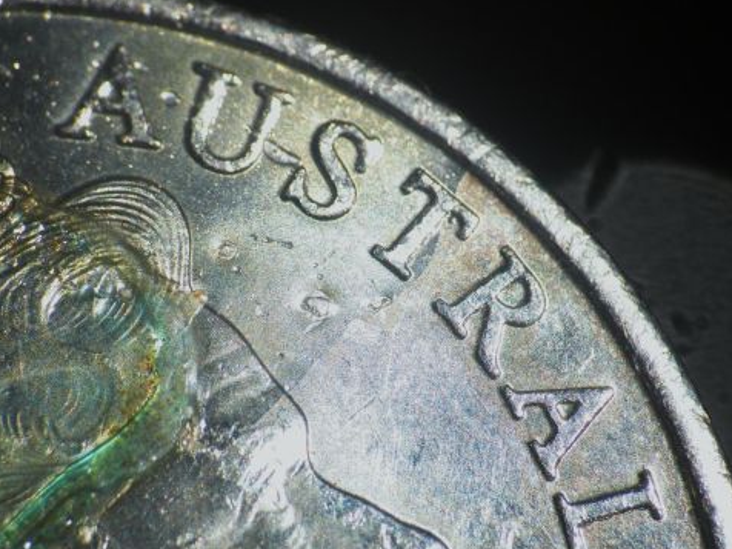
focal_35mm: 92
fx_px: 1945
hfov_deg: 21.3
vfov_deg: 16.1
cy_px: 243
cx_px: 337
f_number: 4.7
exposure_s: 1/100
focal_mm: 13
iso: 100
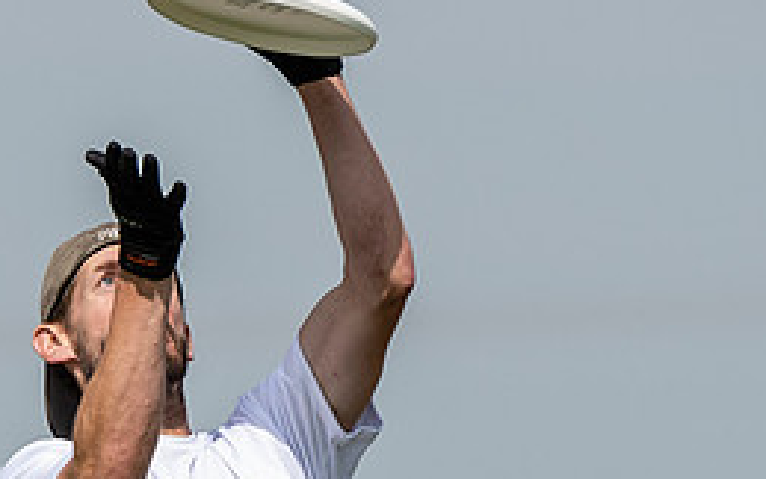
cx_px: 100
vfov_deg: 1.2
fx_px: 23637
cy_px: 500
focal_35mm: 1132
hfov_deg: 1.9
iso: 200
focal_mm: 200
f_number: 4
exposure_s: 1/2500
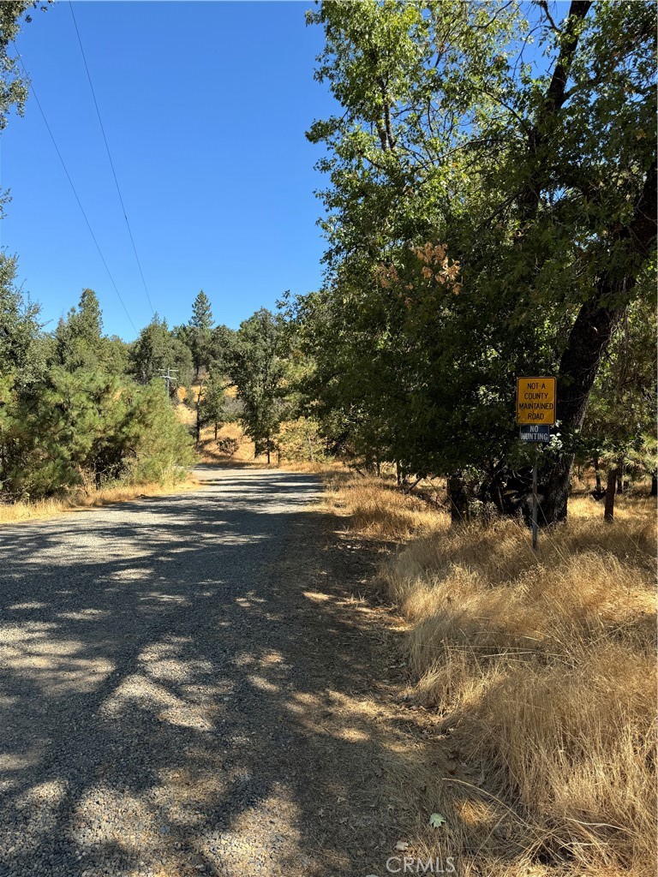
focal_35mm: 24
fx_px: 608
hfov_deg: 56.8
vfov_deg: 71.6
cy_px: 438
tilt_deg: +0.5
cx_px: 329
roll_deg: +0.3
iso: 80
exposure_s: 1/1597
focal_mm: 6.76
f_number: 1.78
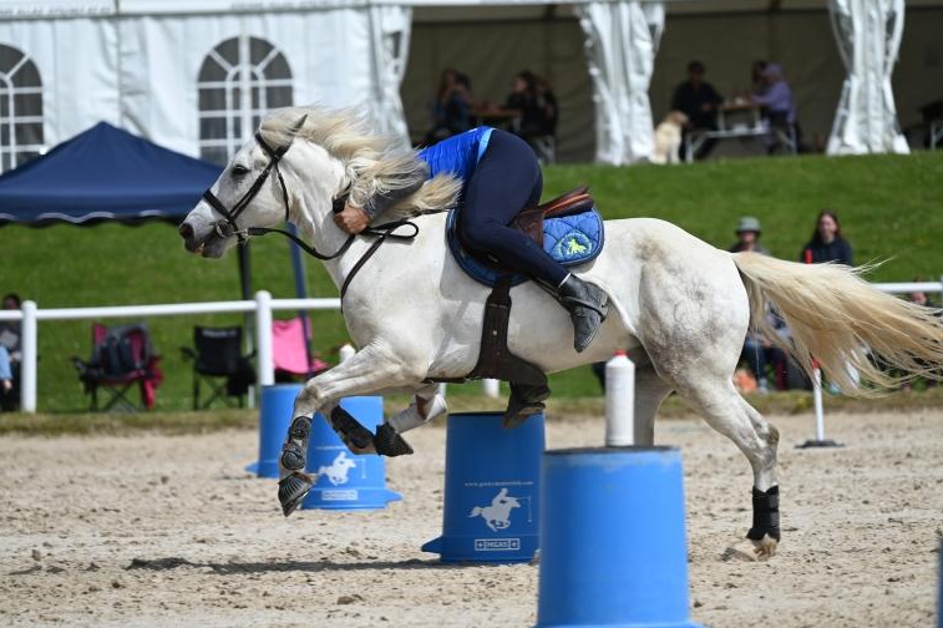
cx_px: 493
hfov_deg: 8.5
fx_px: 6362
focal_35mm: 243
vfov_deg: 5.6
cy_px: 302
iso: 125
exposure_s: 1/1250
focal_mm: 230
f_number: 5.6
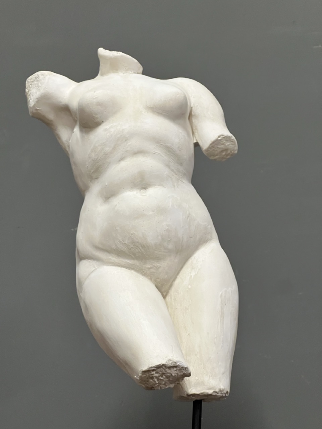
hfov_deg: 19.1
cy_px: 214
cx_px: 161
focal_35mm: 77
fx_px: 955
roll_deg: -5.7
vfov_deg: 25.3
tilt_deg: +23.1
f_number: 2.8
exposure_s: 1/50
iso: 640
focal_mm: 9
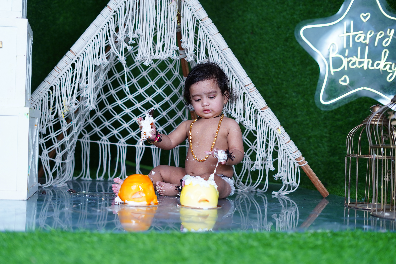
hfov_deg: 39.6
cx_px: 198
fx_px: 550
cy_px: 132
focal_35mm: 50
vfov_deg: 27.0
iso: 320
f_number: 2.5
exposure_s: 1/250
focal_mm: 50
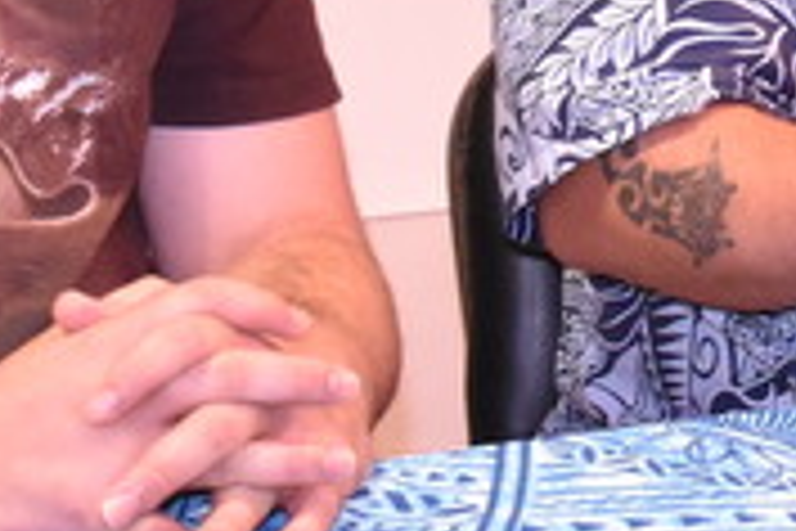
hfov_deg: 12.3
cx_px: 967
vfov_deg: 8.3
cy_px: -160
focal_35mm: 163
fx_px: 3604
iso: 4000
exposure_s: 1/125
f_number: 4
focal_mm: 24
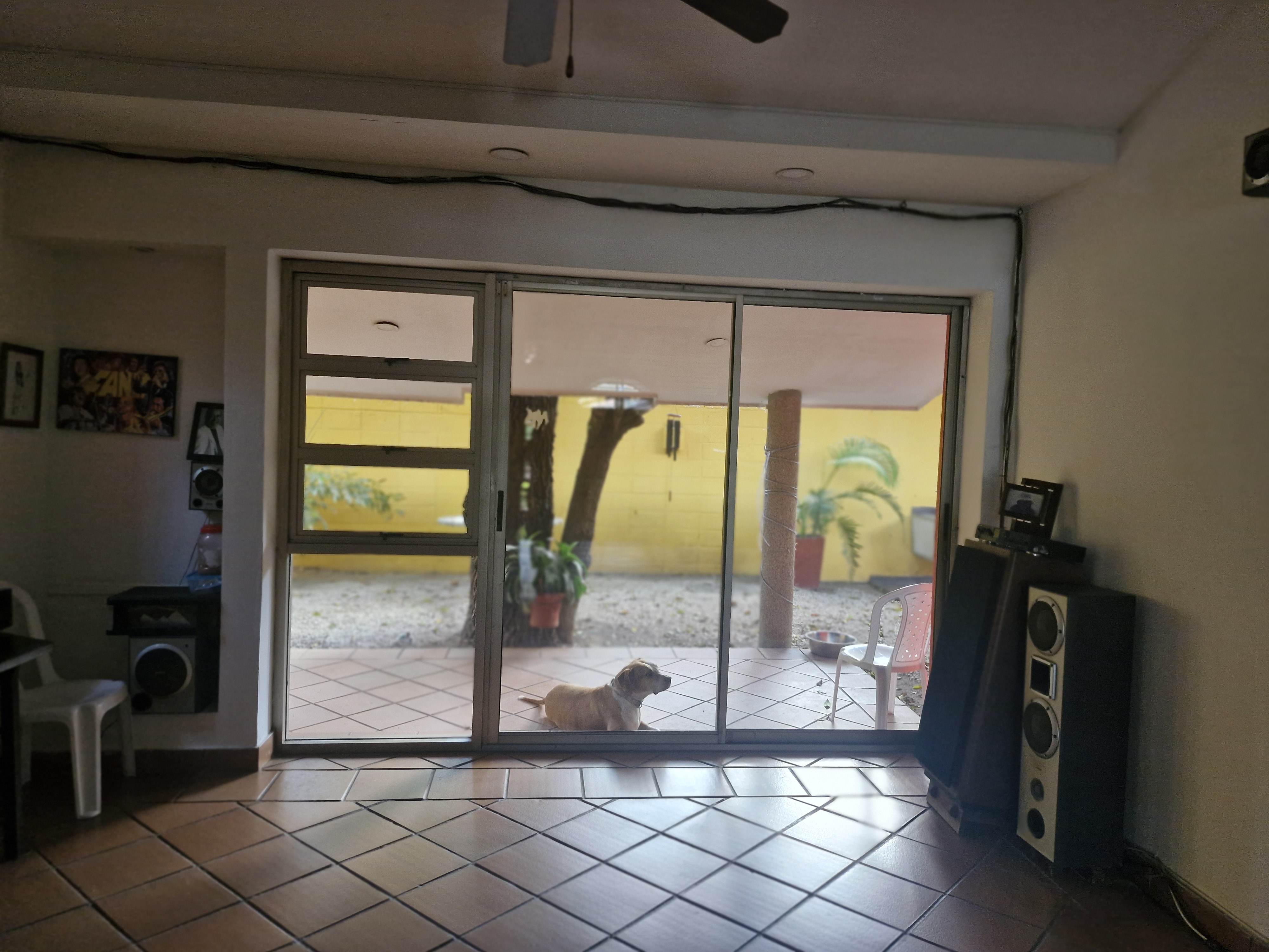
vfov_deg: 58.9
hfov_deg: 73.9
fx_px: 843
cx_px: 634
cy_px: 476
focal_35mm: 23
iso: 640
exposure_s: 1/120
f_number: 1.8
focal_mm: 5.54
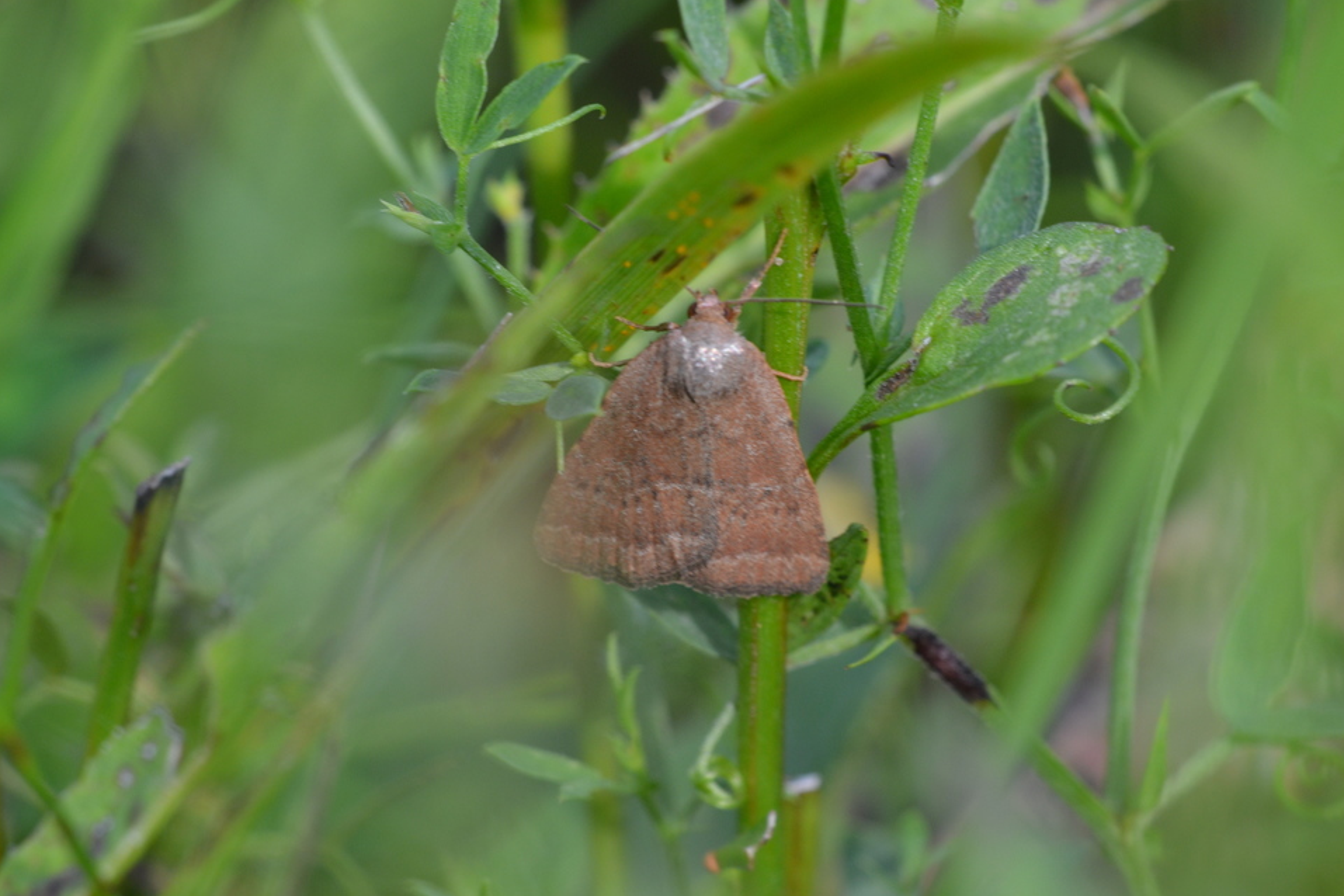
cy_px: 448
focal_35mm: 279
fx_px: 10397
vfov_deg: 4.9
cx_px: 673
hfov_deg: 7.4
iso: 400
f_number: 8
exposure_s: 1/160
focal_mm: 185
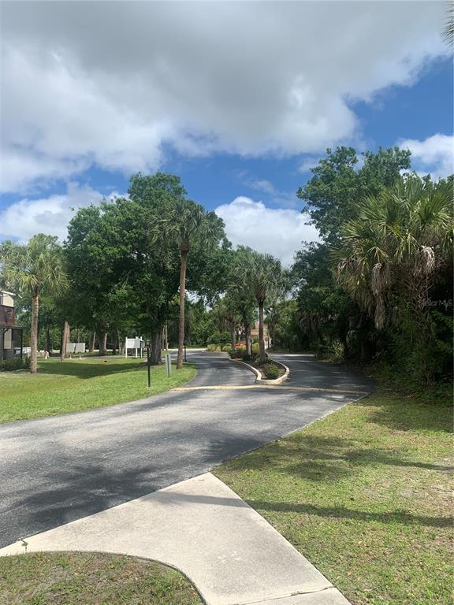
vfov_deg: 67.3
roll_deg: +1.8
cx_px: 227
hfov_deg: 53.1
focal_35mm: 26
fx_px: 455
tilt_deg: +7.5
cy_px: 302
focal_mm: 4.25
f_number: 1.8
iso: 25
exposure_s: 1/2915
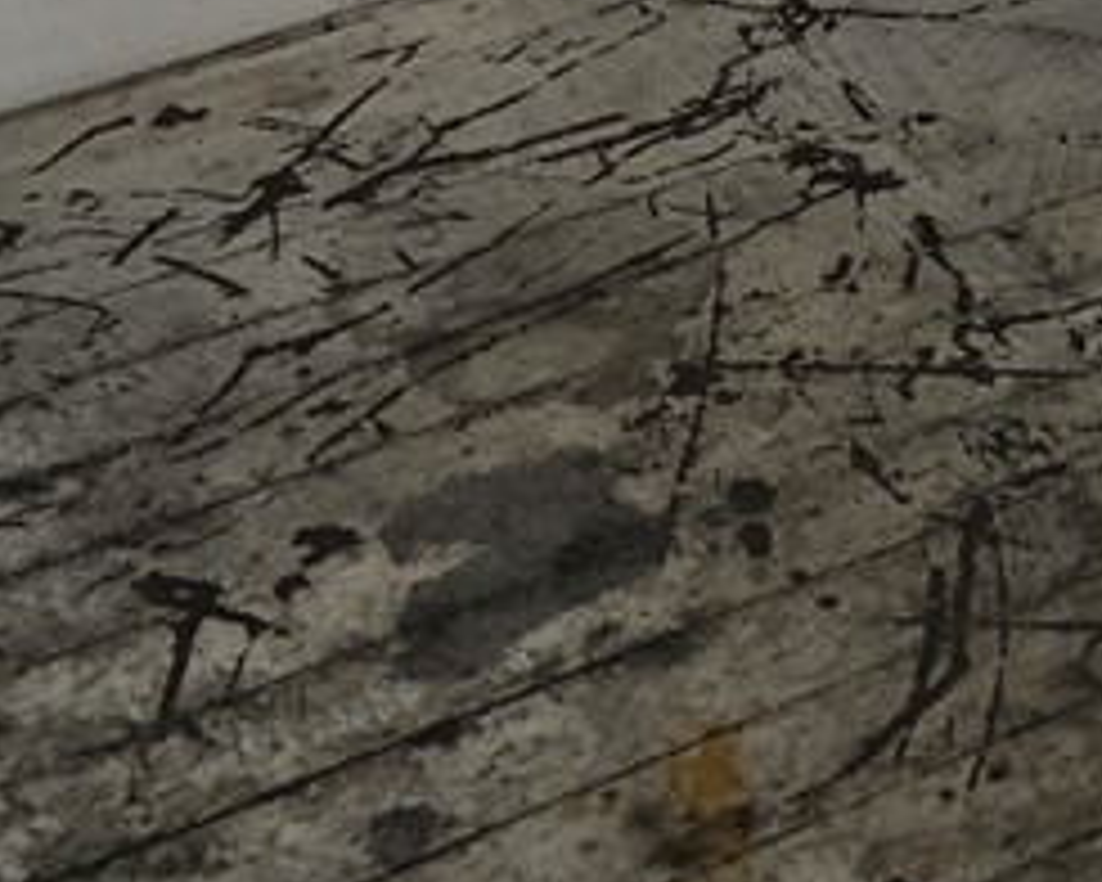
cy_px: -756
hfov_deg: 20.0
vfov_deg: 14.3
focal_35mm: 94
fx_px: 3066
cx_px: 994
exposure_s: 1/120
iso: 800
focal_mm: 6.3
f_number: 1.7
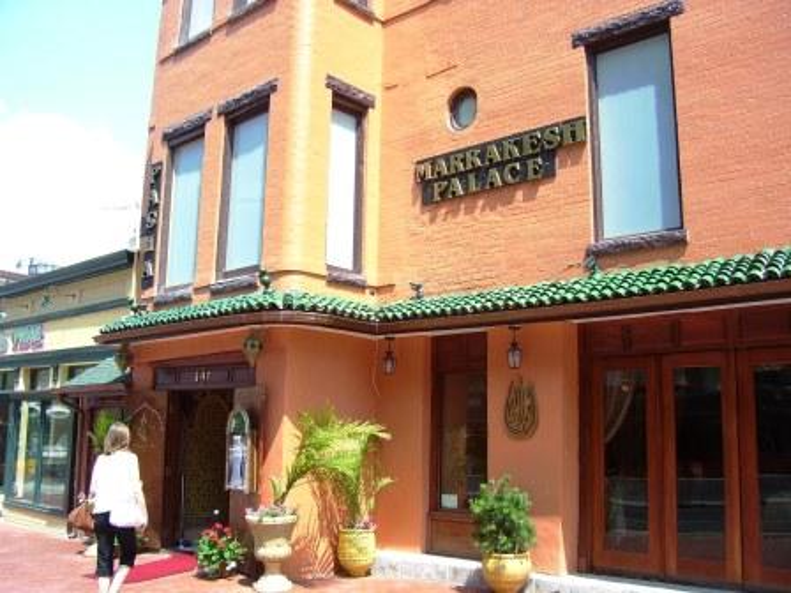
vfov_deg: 41.8
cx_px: 396
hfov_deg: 54.0
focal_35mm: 34
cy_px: 296
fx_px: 777
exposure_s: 1/500
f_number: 2.7
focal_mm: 5.6
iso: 80
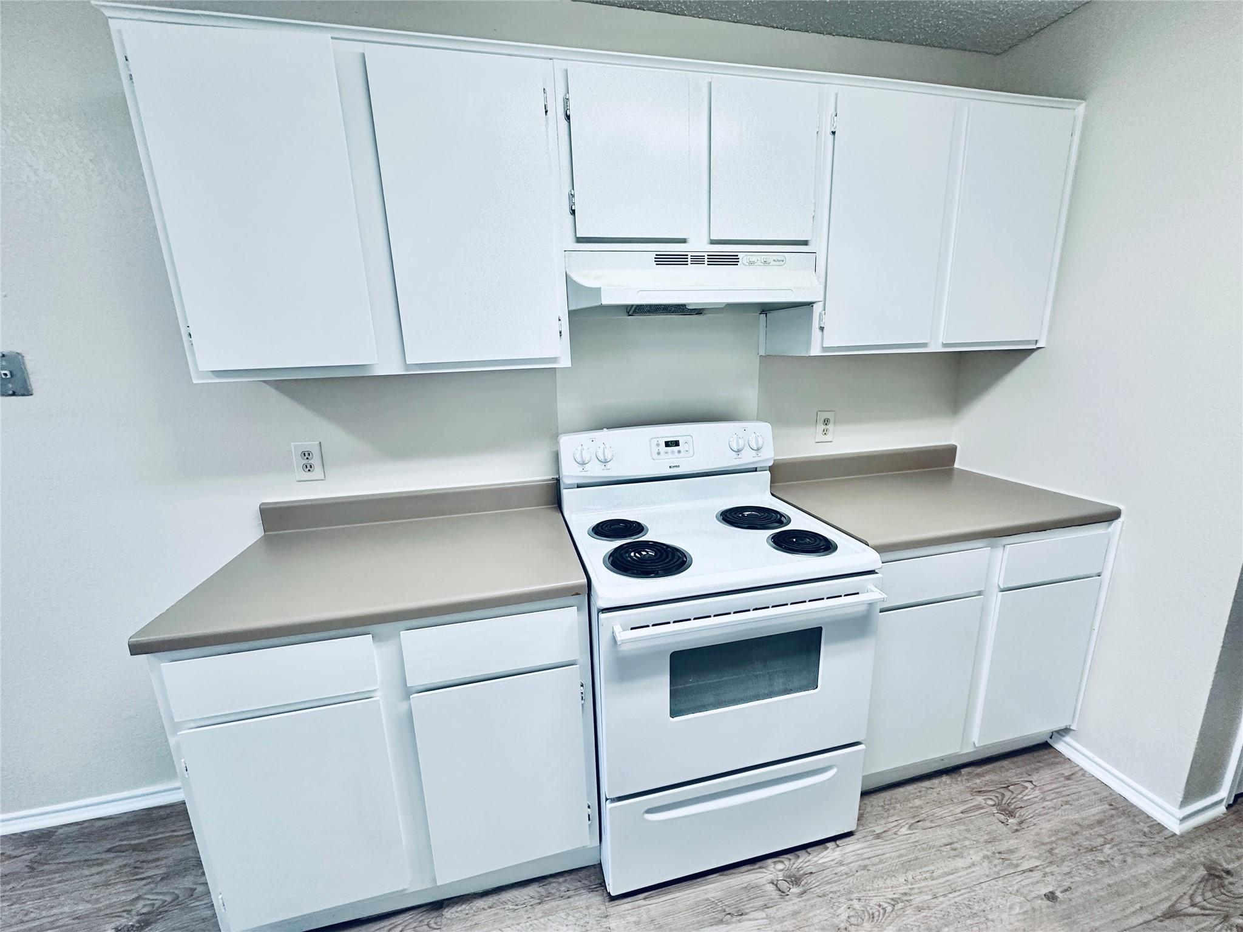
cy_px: 466
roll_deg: +1.8
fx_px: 503
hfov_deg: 102.1
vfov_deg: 85.7
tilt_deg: -11.7
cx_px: 622
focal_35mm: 14
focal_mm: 2.22
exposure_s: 1/60
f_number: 2.2
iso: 250
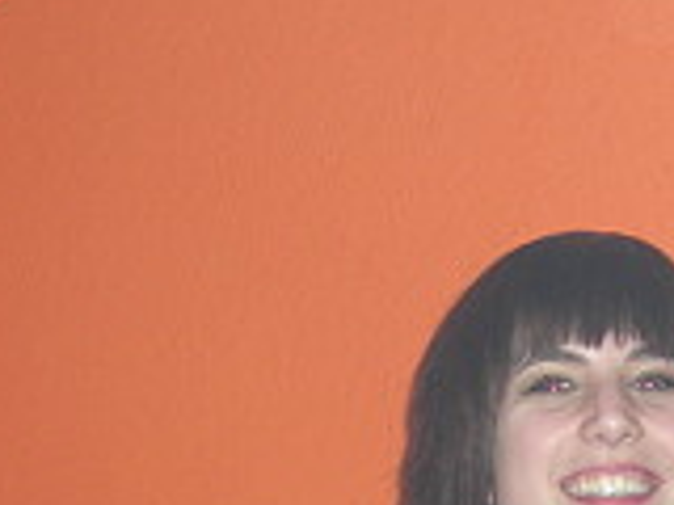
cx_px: 811
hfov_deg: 13.3
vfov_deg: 10.2
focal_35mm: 144
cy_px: 539
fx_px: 2804
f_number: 2.8
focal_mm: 7.9
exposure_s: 1/60
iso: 200
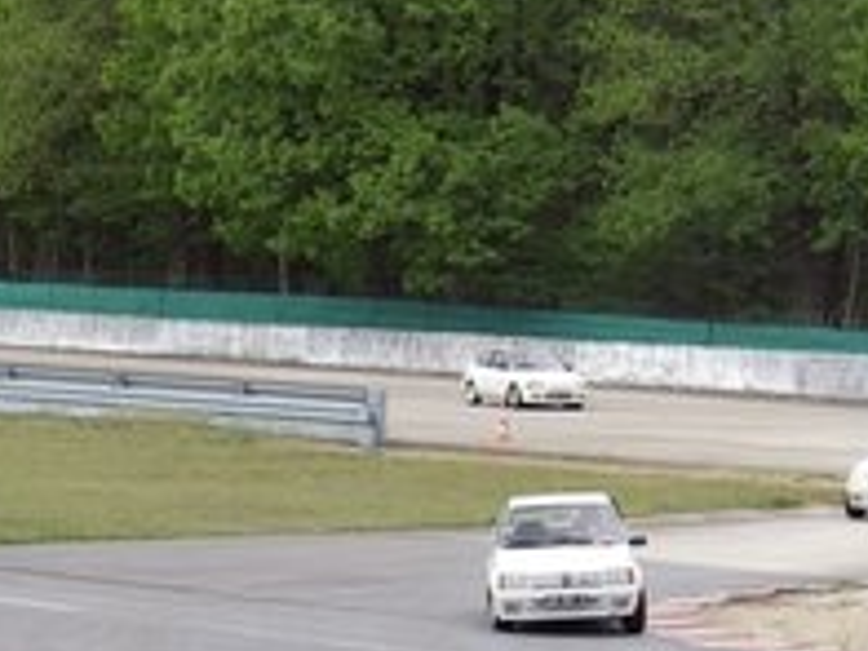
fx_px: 5266
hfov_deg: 9.4
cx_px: 633
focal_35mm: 210
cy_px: 182
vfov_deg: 7.1
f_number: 4.6
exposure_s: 1/200
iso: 100
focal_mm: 18.4
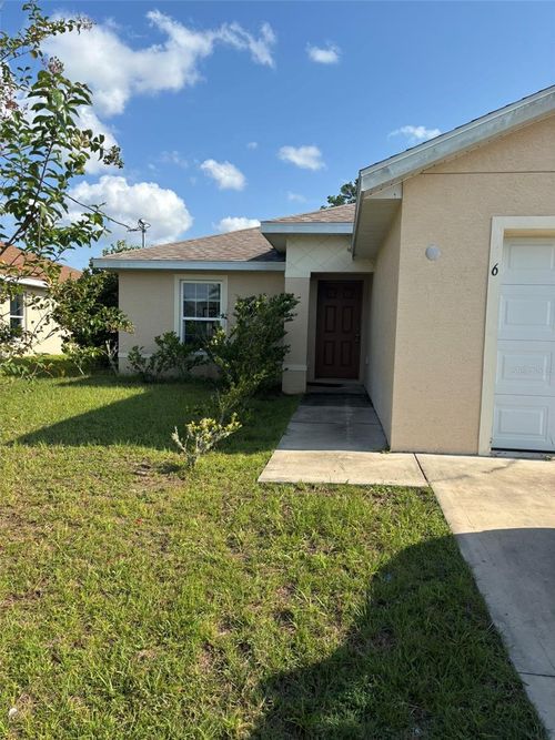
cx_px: 278
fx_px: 556
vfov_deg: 67.3
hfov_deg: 53.0
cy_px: 370
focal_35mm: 26
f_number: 1.6
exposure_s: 1/2639
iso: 50
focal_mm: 5.96
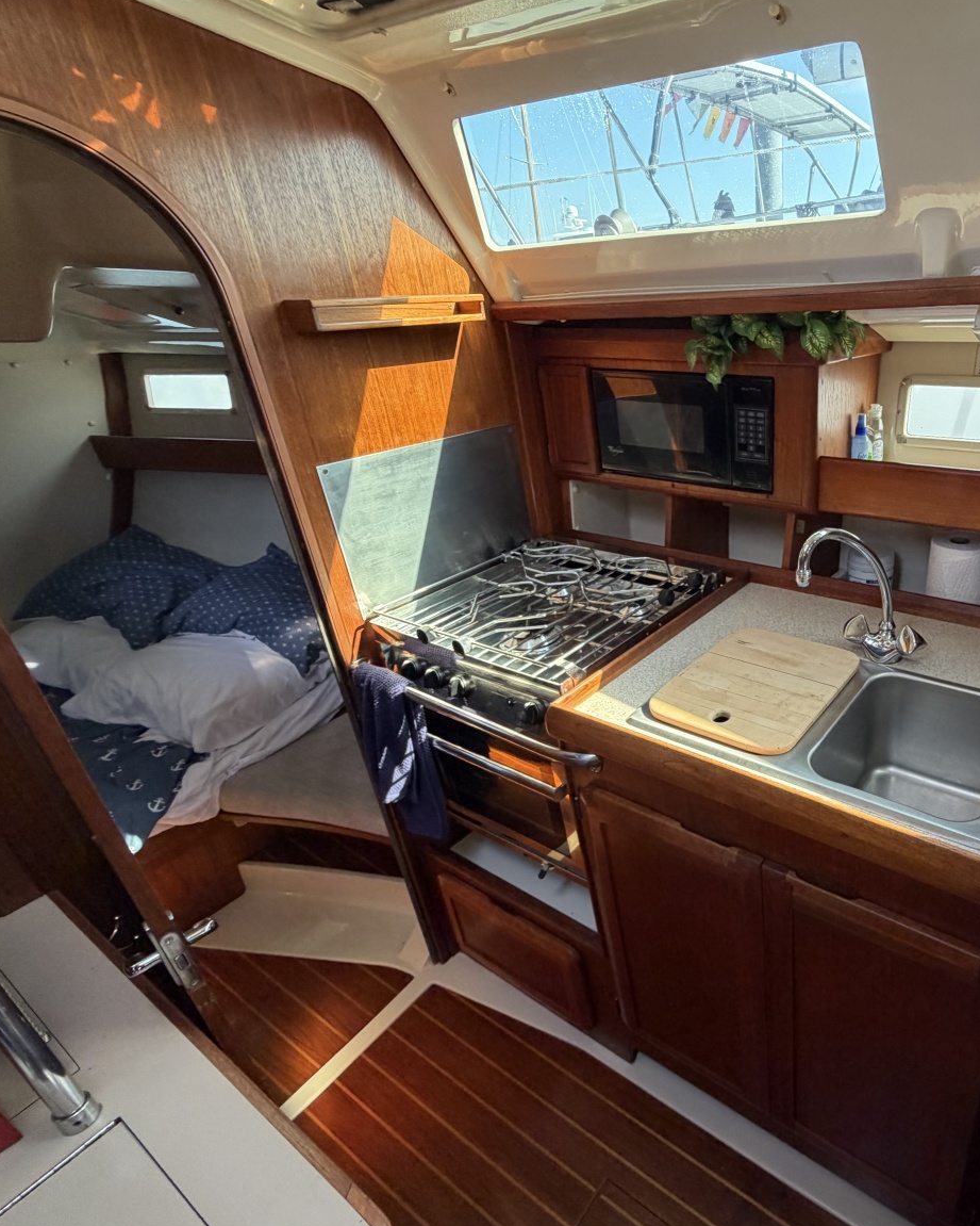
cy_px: 634
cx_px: 745
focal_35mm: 19
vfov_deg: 83.3
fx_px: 689
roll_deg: +2.4
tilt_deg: -26.0
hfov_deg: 66.1
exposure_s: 1/121
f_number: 2.2
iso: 200
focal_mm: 2.22
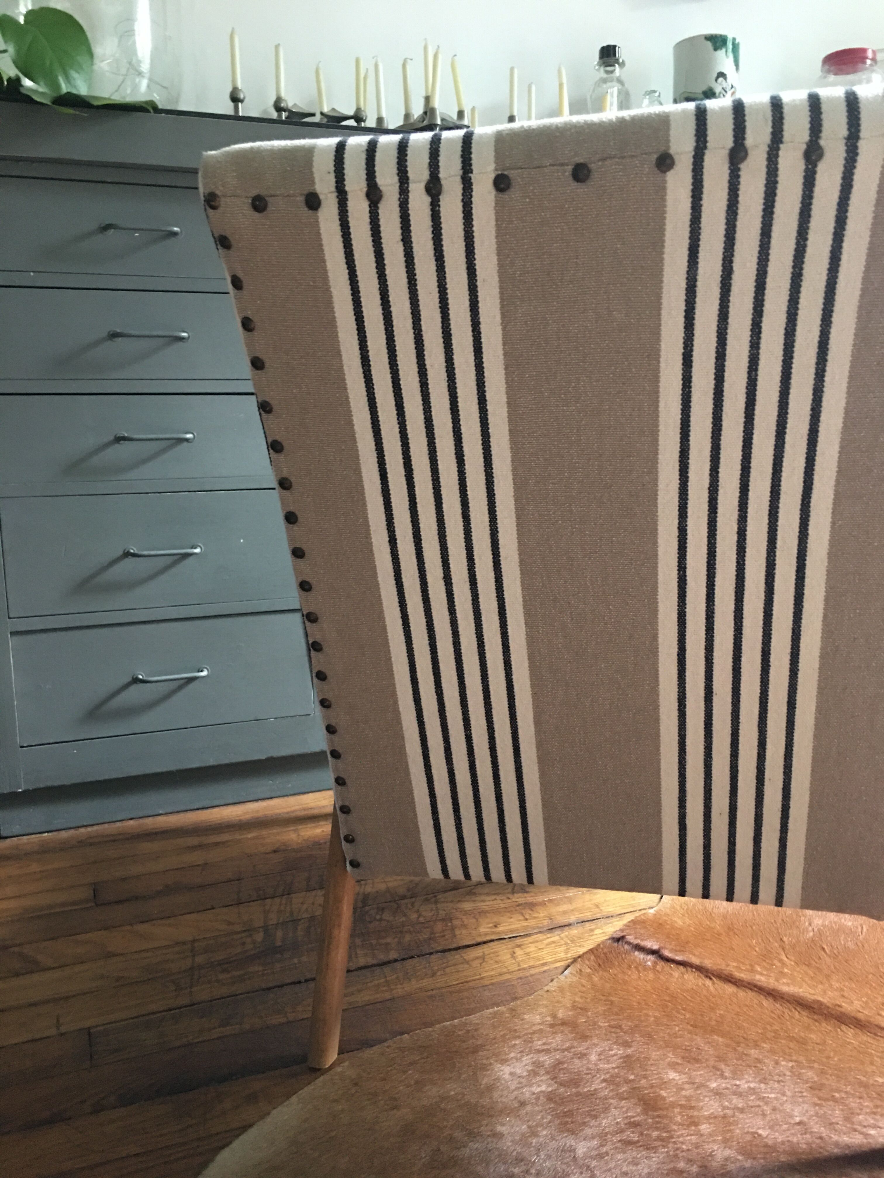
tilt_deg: -7.8
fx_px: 987
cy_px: 589
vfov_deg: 61.7
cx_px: 442
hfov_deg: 48.2
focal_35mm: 29
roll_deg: -1.4
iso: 160
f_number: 2.2
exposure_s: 1/8
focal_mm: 4.15
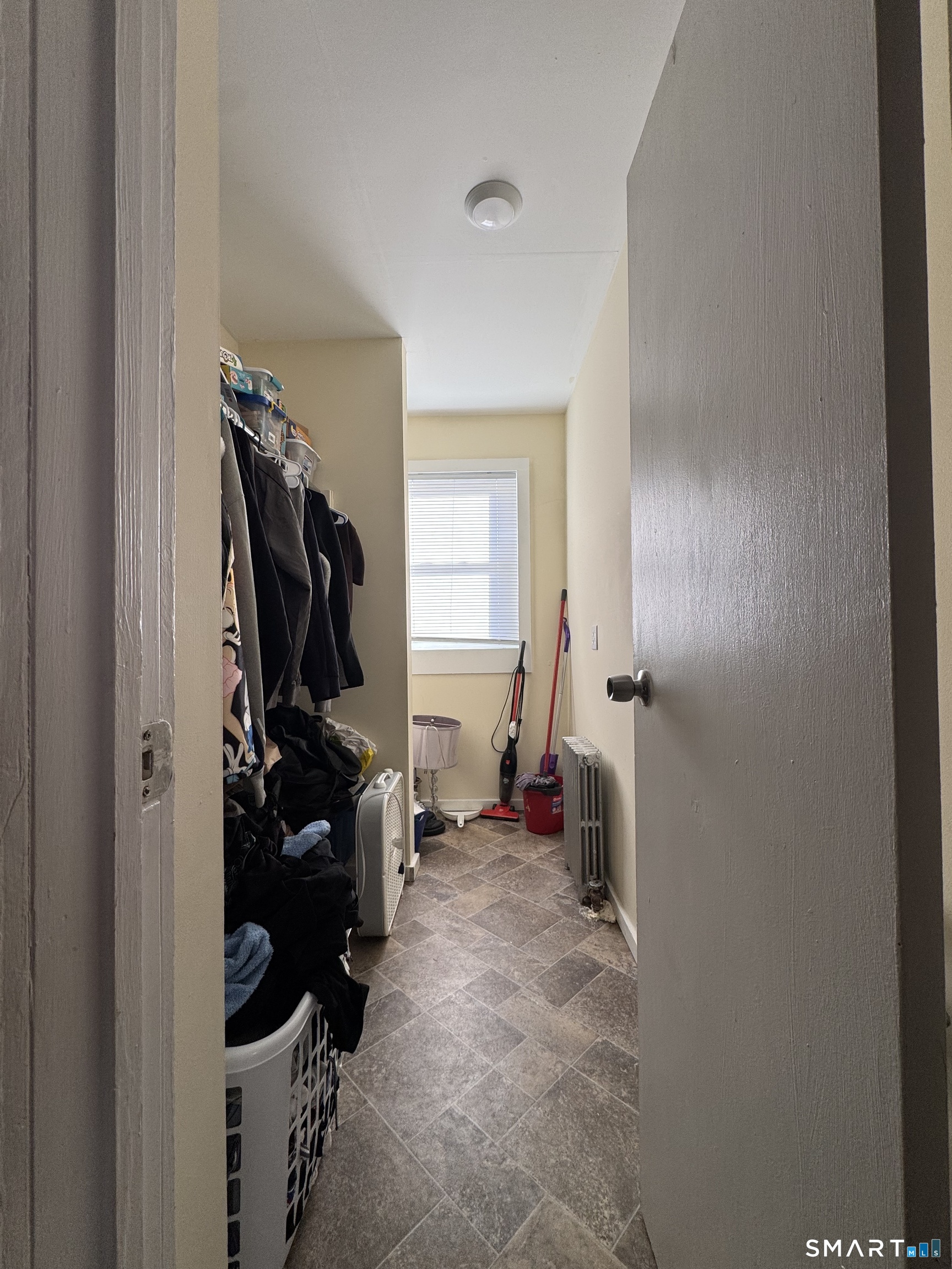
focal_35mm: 14
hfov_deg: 85.7
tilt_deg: +0.3
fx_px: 513
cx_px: 476
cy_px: 634
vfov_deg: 102.1
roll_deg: +0.4
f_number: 2.2
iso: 64
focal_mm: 2.22
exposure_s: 1/99
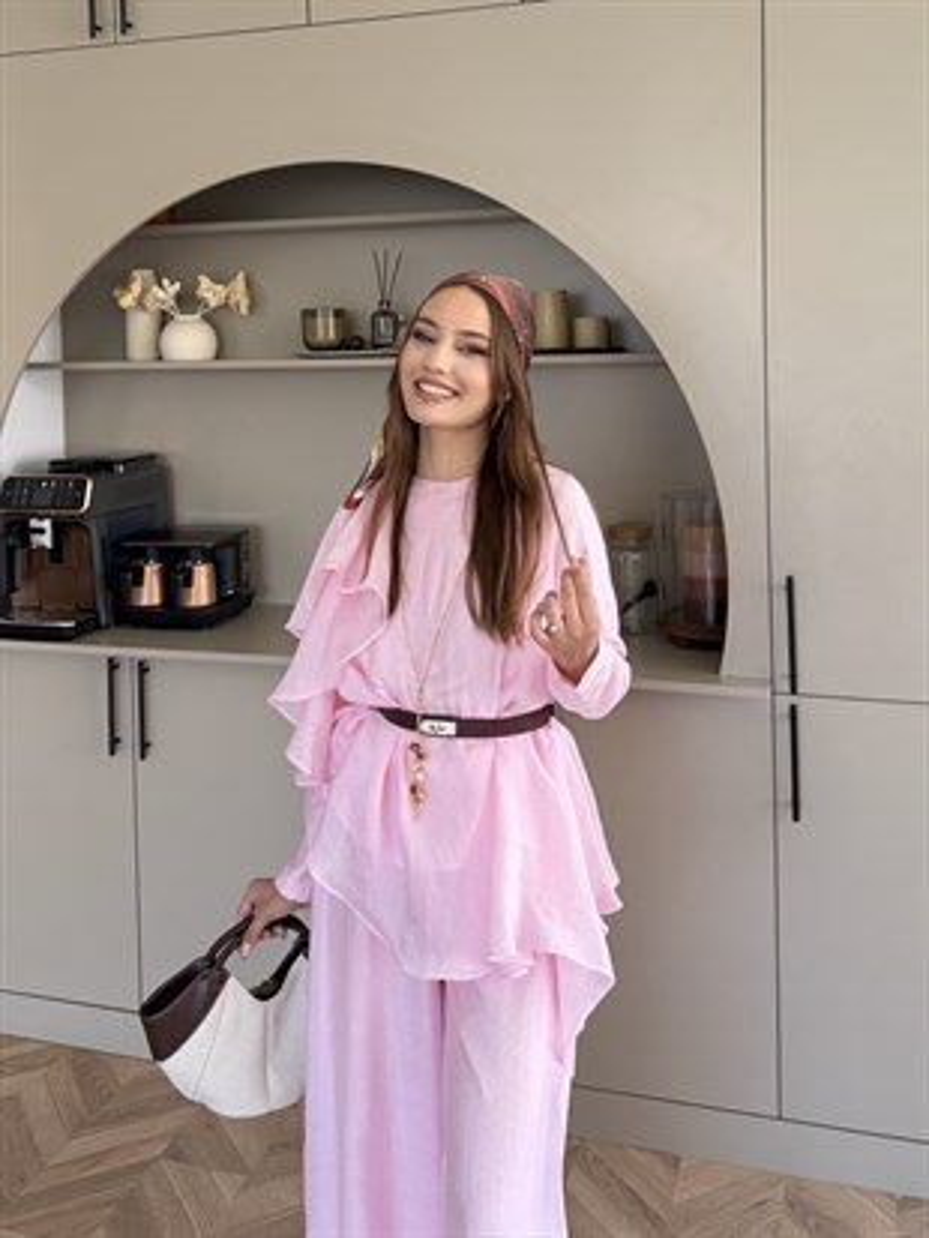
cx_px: 464
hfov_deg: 56.8
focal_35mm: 24
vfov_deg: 71.6
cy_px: 619
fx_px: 858
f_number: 1.78
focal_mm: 6.76
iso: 125
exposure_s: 1/121
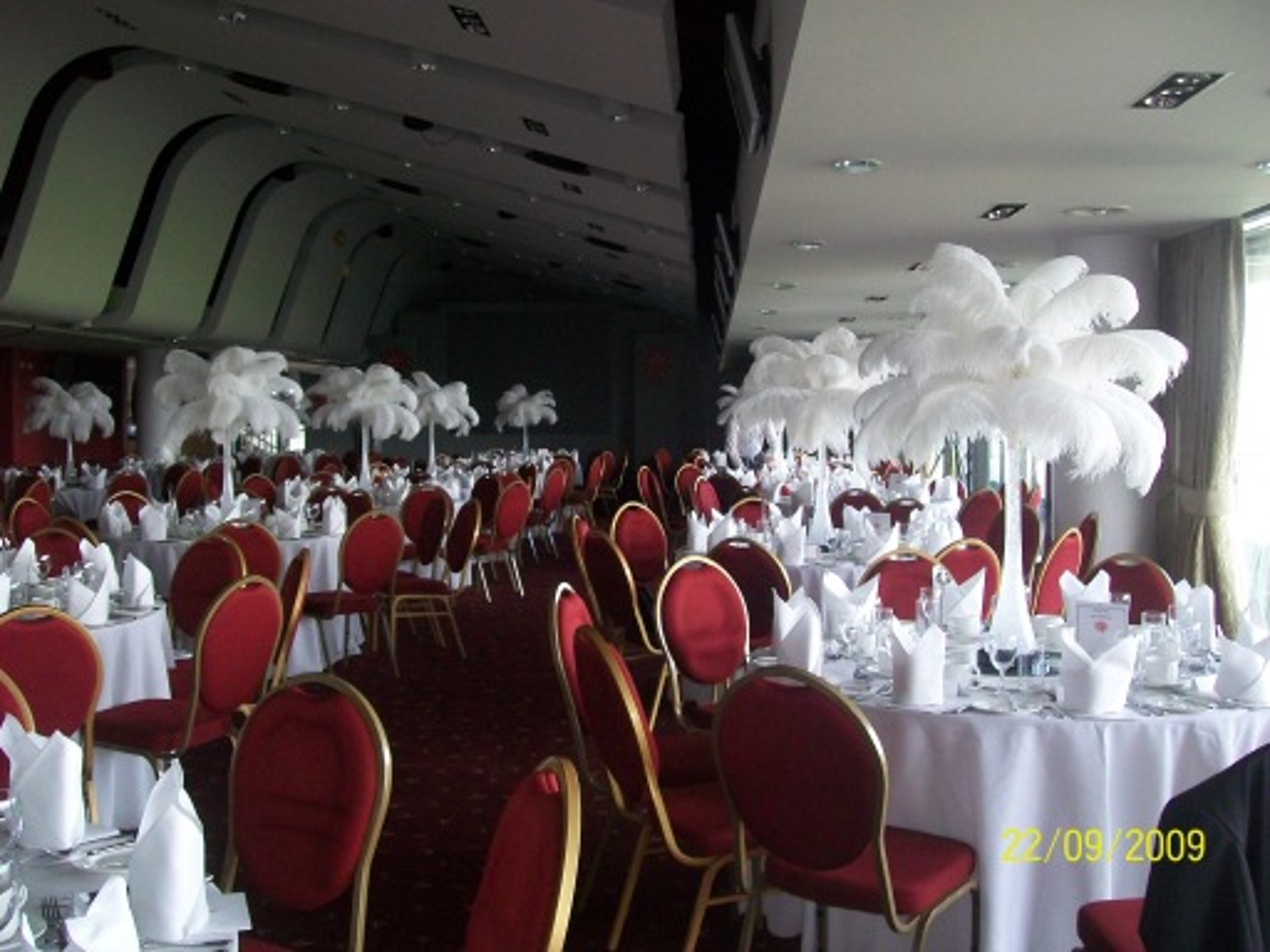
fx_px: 1321
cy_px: 476
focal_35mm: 36
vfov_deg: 39.7
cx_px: 635
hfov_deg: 51.4
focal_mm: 6
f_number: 2.7
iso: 160
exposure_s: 1/60
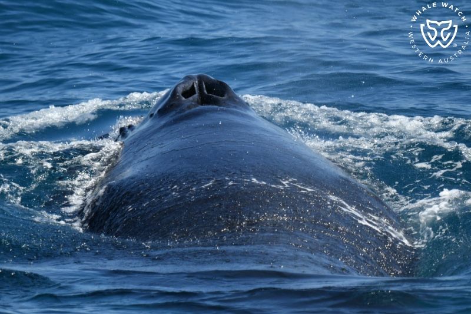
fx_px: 7848
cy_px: 157
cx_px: 236
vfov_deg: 2.3
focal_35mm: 600
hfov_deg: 3.4
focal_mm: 600
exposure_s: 1/8000
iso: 1250
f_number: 6.3
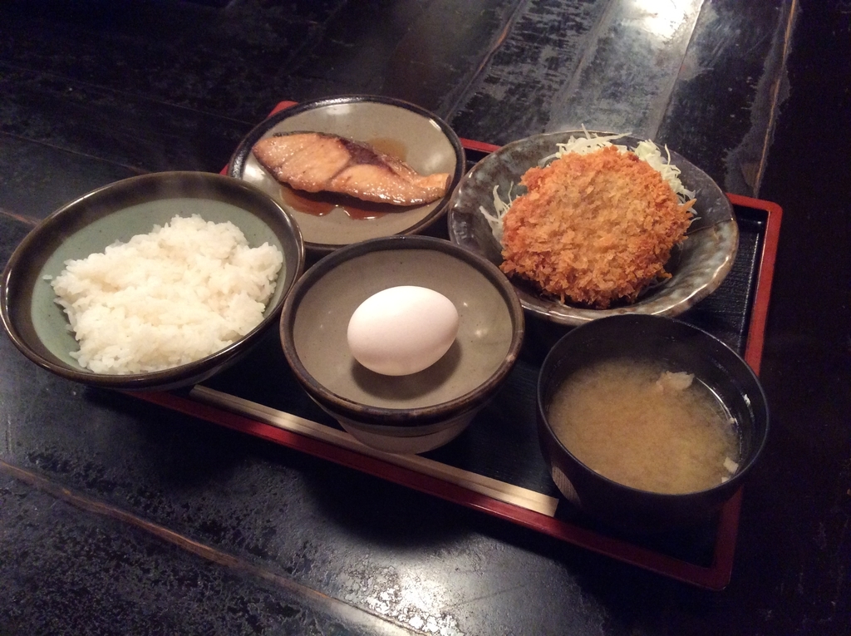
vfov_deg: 44.1
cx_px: 426
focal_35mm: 32
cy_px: 318
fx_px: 786
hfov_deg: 56.9
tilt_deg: -50.3
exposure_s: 1/24
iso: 250
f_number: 2.4
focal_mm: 3.3
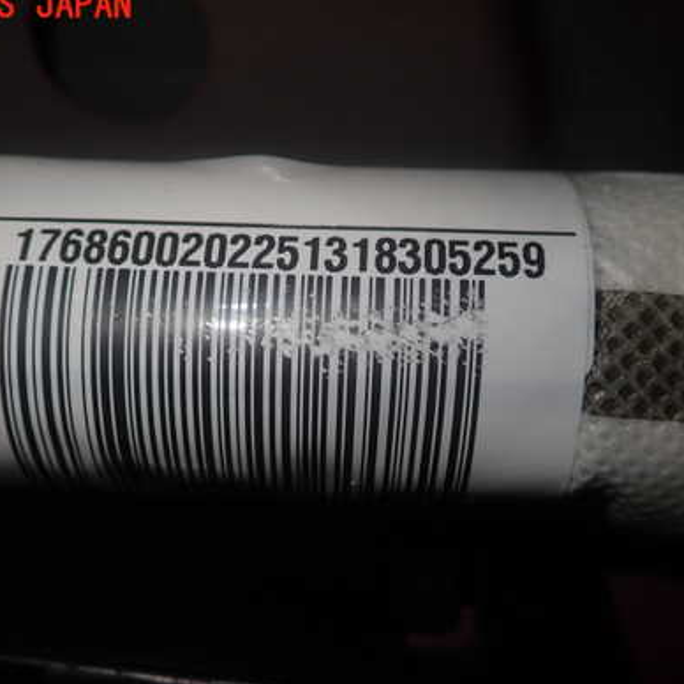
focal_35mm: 41
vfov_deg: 40.9
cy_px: 381
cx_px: 340
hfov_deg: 40.9
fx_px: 917
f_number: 2.3
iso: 100
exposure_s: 1/160
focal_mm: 5.5
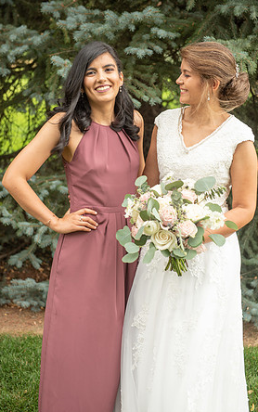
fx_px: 719
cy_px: 207
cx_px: 129
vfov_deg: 32.0
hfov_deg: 20.3
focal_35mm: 64
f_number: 4.5
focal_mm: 62
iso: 100
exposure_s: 1/80
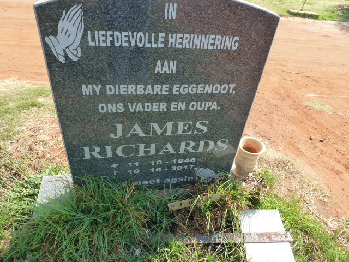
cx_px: 174
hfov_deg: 71.6
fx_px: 242
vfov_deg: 56.8
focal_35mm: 24
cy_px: 131
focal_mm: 4.3
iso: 160
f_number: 4
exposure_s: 1/250
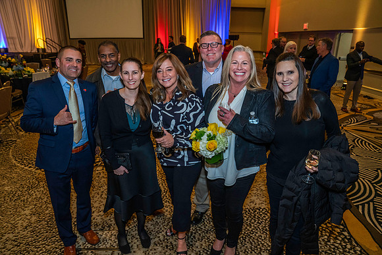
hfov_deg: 73.7
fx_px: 255
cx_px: 191
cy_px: 128
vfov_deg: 53.2
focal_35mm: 24
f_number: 4.5
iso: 3200
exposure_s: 1/125
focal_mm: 24
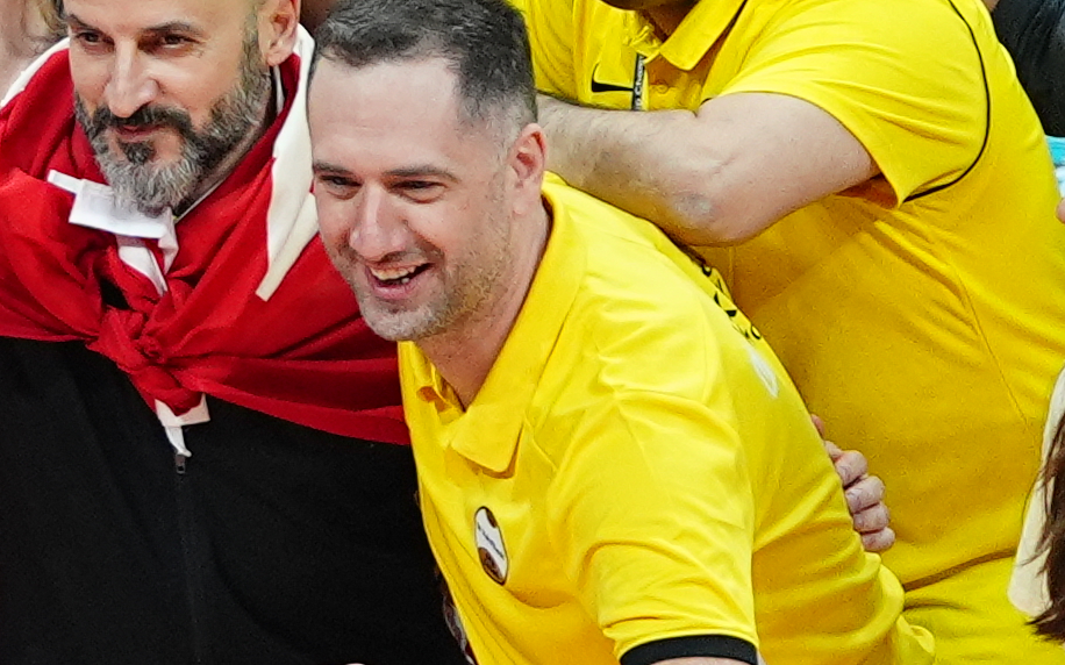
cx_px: -2288
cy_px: -141
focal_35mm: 1322
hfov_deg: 1.6
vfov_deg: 1.0
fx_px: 38361
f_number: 2.8
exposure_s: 1/640
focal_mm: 198
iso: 1250
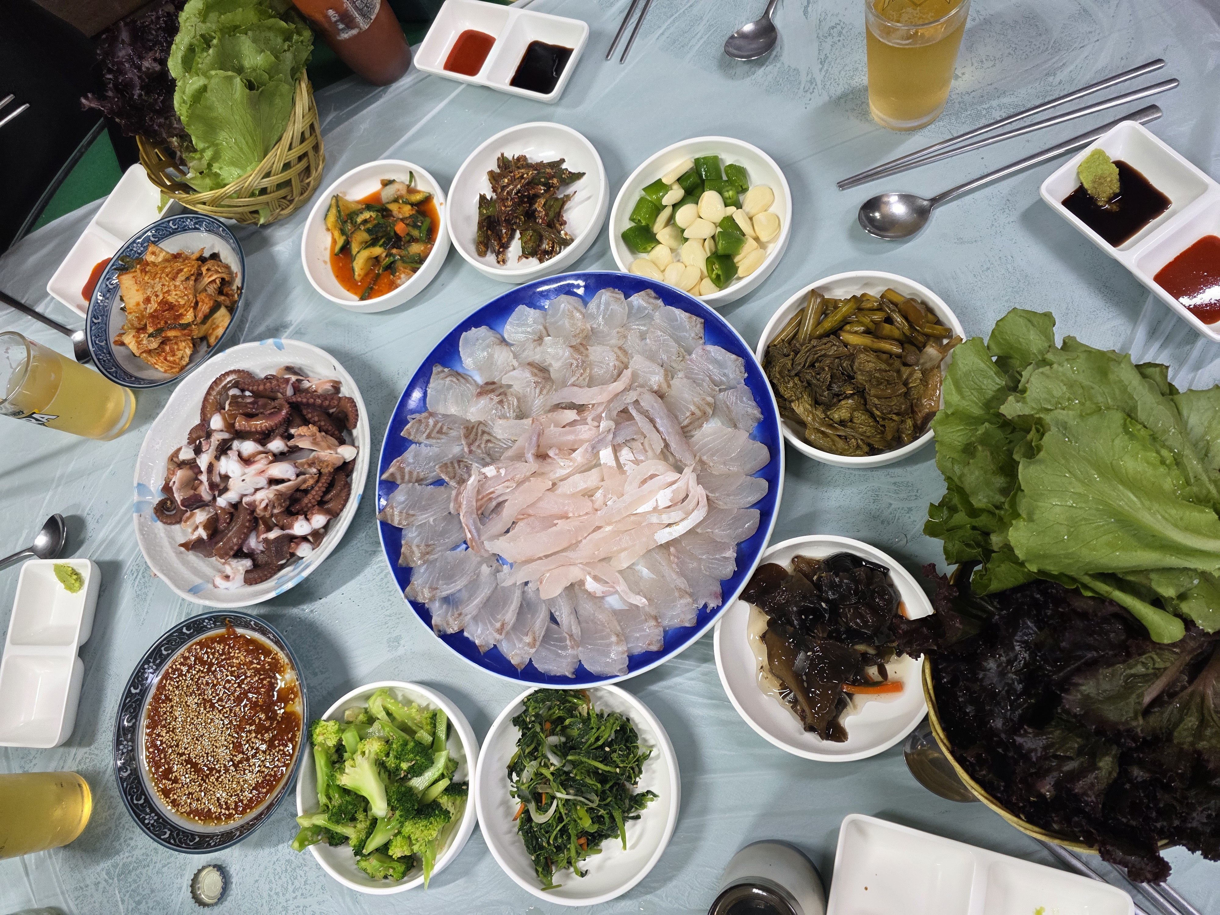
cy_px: 458
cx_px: 610
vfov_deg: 58.9
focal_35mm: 23
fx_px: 811
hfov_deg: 73.9
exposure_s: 1/120
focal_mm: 6.3
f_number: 1.7
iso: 250
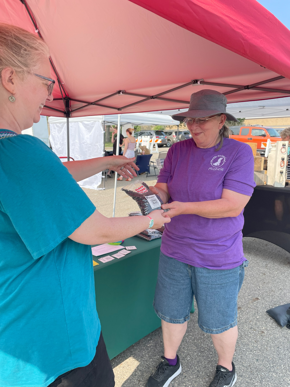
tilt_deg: -9.3
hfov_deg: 53.1
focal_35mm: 26
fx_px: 290
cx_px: 145
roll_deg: -0.6
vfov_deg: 67.3
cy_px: 194
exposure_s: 1/836
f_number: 1.6
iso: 32
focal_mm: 4.2
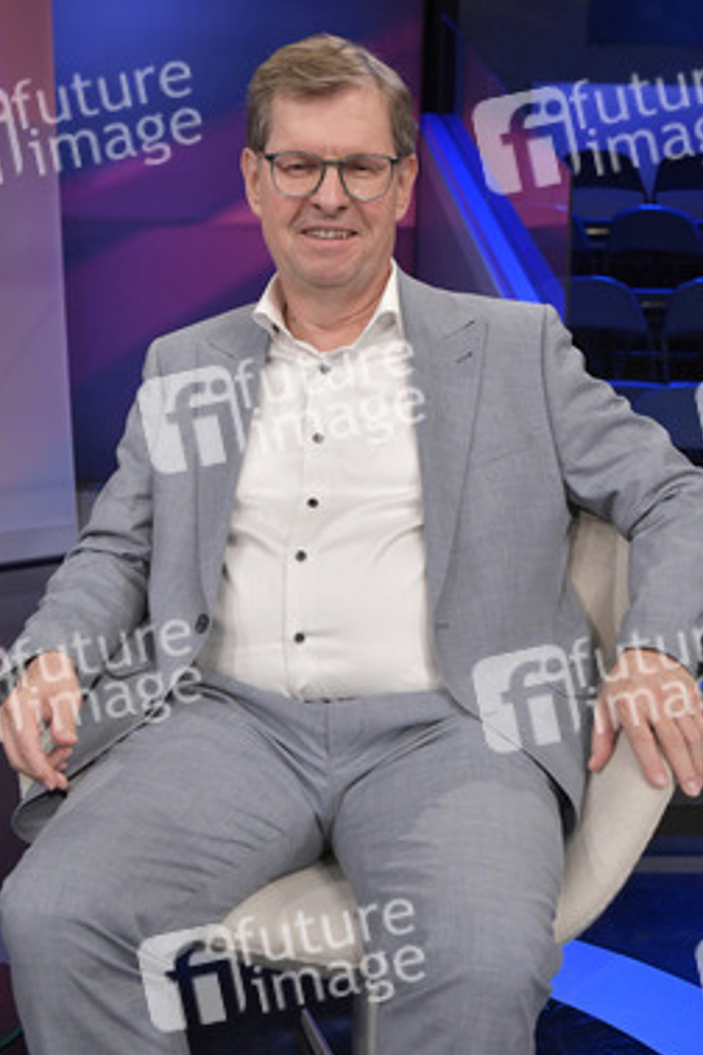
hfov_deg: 35.9
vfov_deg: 51.9
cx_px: 363
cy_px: 547
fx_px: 1084
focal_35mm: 37
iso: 2500
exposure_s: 1/200
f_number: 6.3
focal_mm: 35
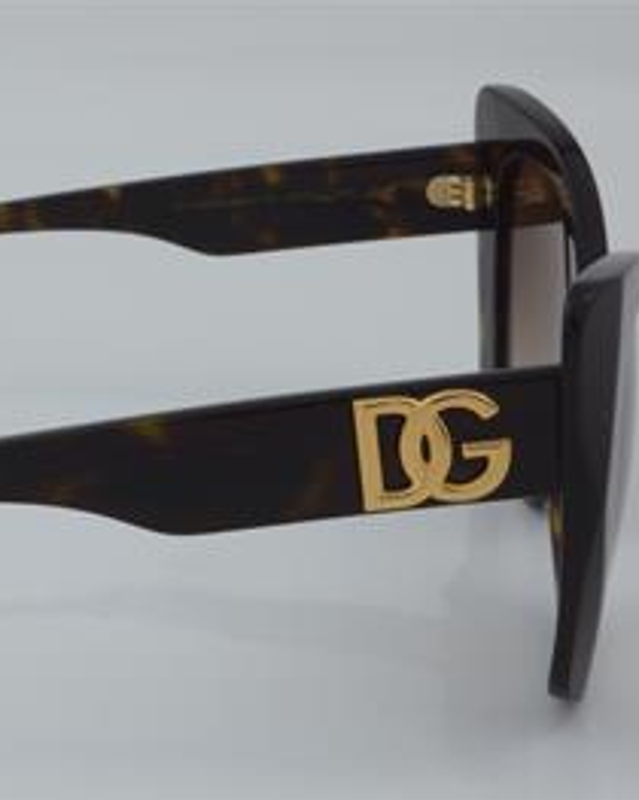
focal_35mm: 107
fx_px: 2532
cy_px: 402
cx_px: 61
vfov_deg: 18.0
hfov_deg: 14.2
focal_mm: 50
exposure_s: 1/4
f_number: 32
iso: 100
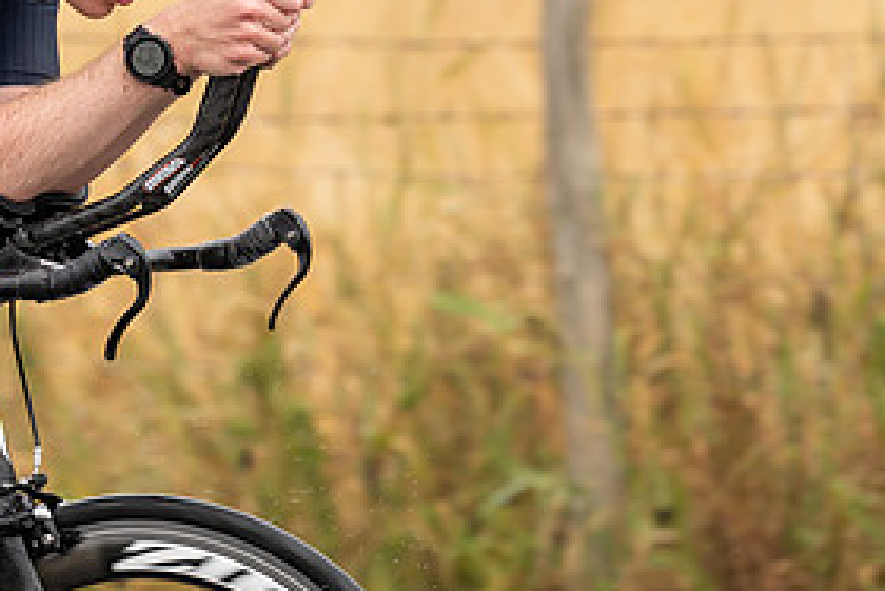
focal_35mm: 352
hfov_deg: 5.8
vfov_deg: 3.9
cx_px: 120
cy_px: 36
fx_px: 8657
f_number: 3.5
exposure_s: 1/800
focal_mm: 170
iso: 400
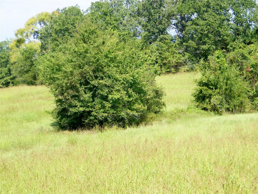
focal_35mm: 90
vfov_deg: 16.4
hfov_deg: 21.8
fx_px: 671
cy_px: 97
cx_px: 129
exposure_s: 1/320
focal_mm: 16
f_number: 4.5
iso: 80
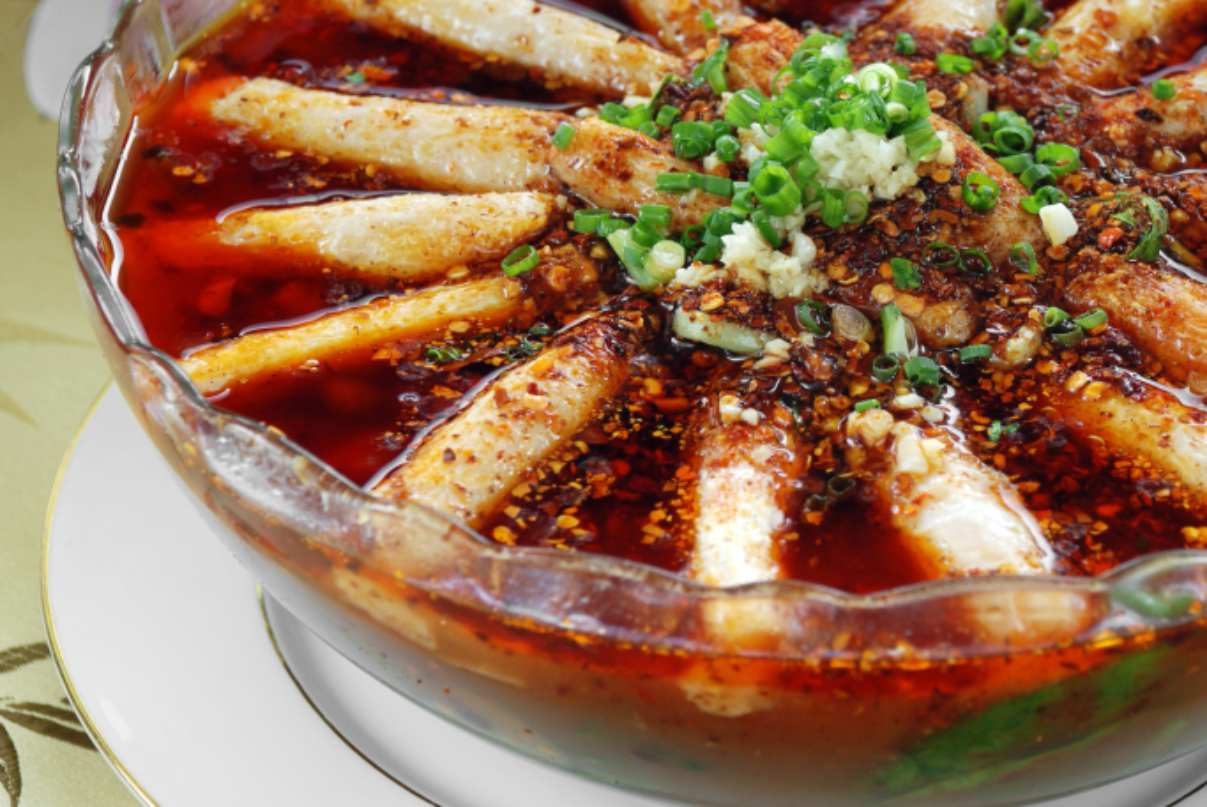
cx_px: 878
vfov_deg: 8.2
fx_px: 5664
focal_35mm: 169
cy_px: 257
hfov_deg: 12.1
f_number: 6.3
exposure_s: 1
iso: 100
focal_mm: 75
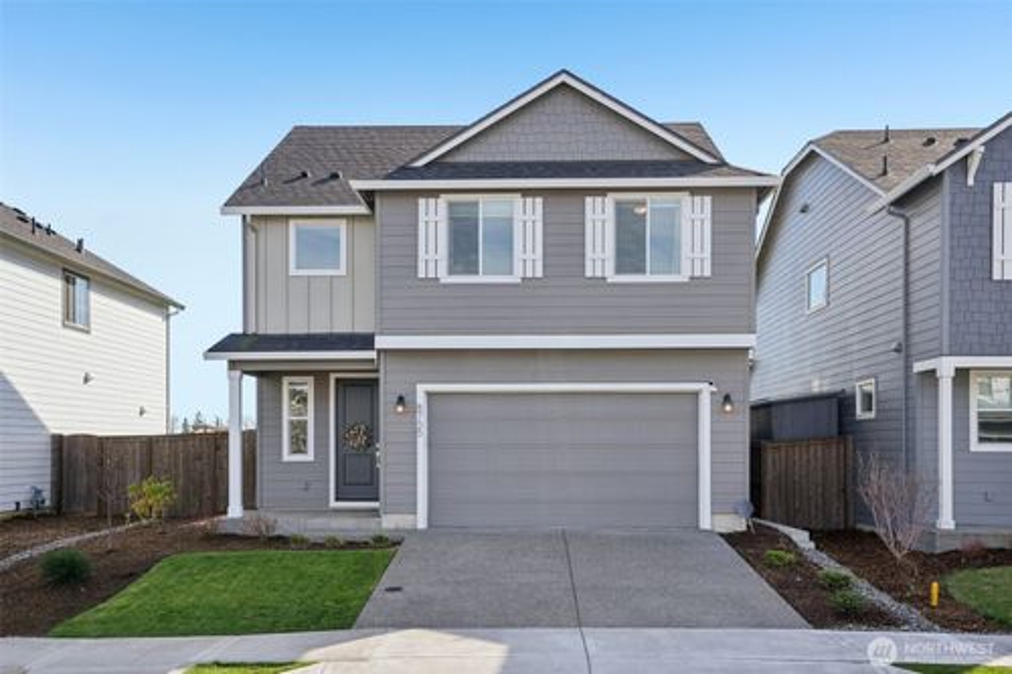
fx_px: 984
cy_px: 337
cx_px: 506
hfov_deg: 54.5
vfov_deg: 37.8
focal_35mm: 35
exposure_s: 1/160
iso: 100
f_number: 8
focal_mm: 35
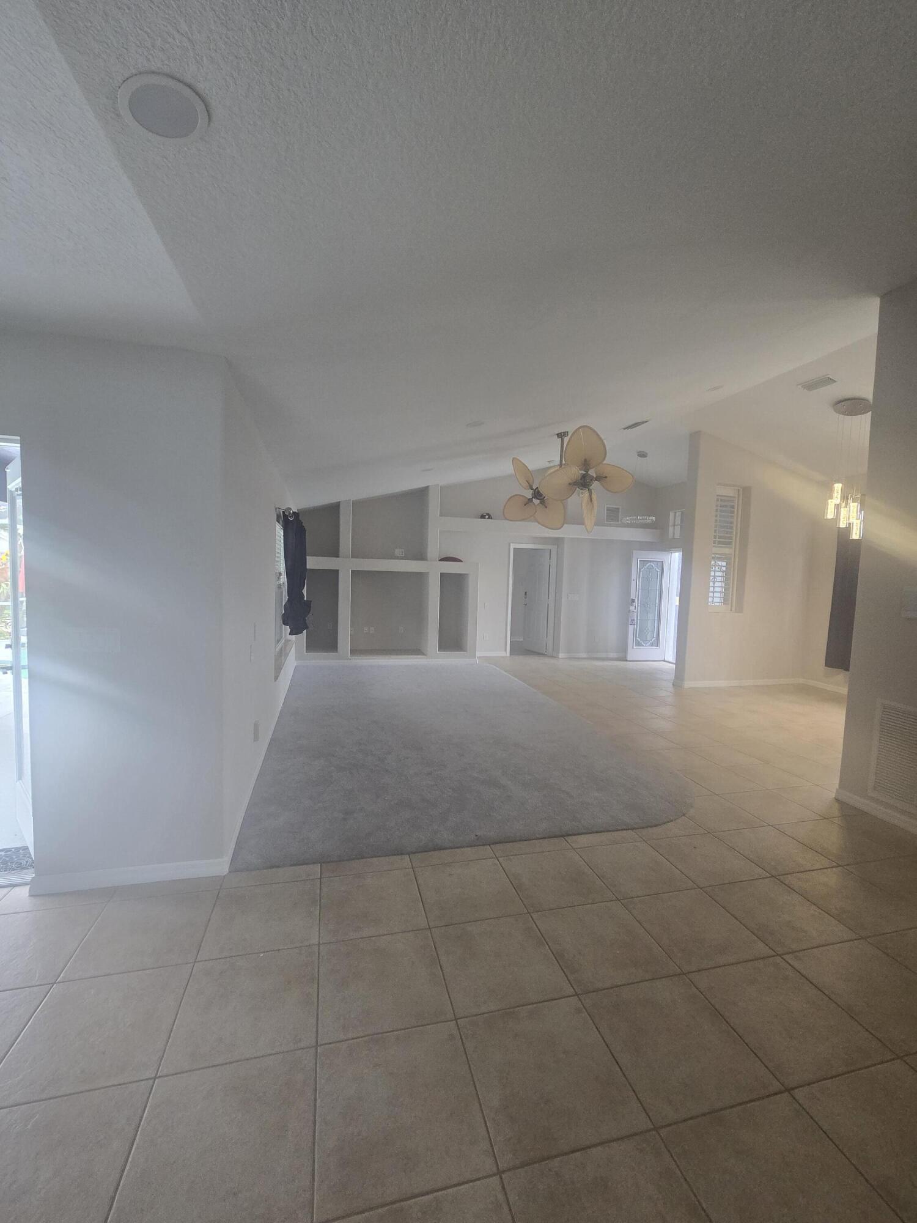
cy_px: 612
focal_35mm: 13
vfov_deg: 106.2
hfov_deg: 89.9
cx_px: 458
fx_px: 459
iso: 200
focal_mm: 2.2
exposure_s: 1/60
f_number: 2.2
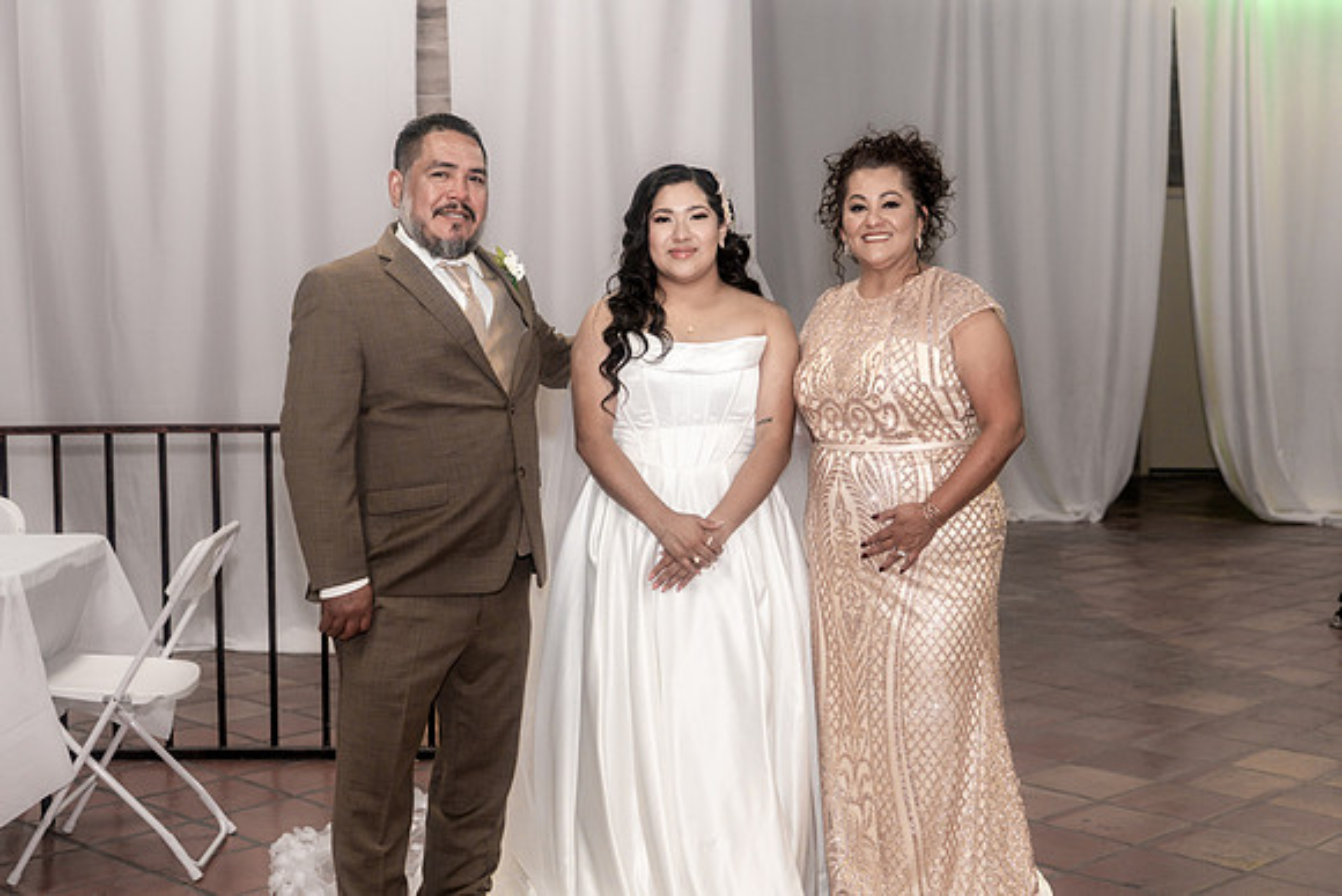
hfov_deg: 39.6
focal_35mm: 50
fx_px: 1864
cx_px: 671
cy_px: 448
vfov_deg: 27.0
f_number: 4
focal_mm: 50
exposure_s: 1/250
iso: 2000
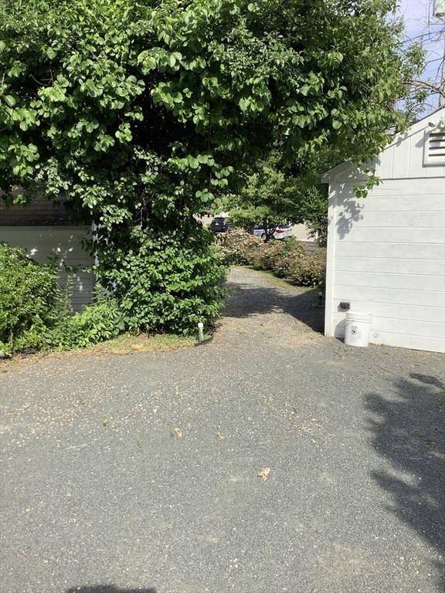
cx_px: 222
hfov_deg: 45.4
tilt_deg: -9.7
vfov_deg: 58.4
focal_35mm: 31
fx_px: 531
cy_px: 296
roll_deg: -0.3
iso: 25
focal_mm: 3.3
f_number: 2.4
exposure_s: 1/754
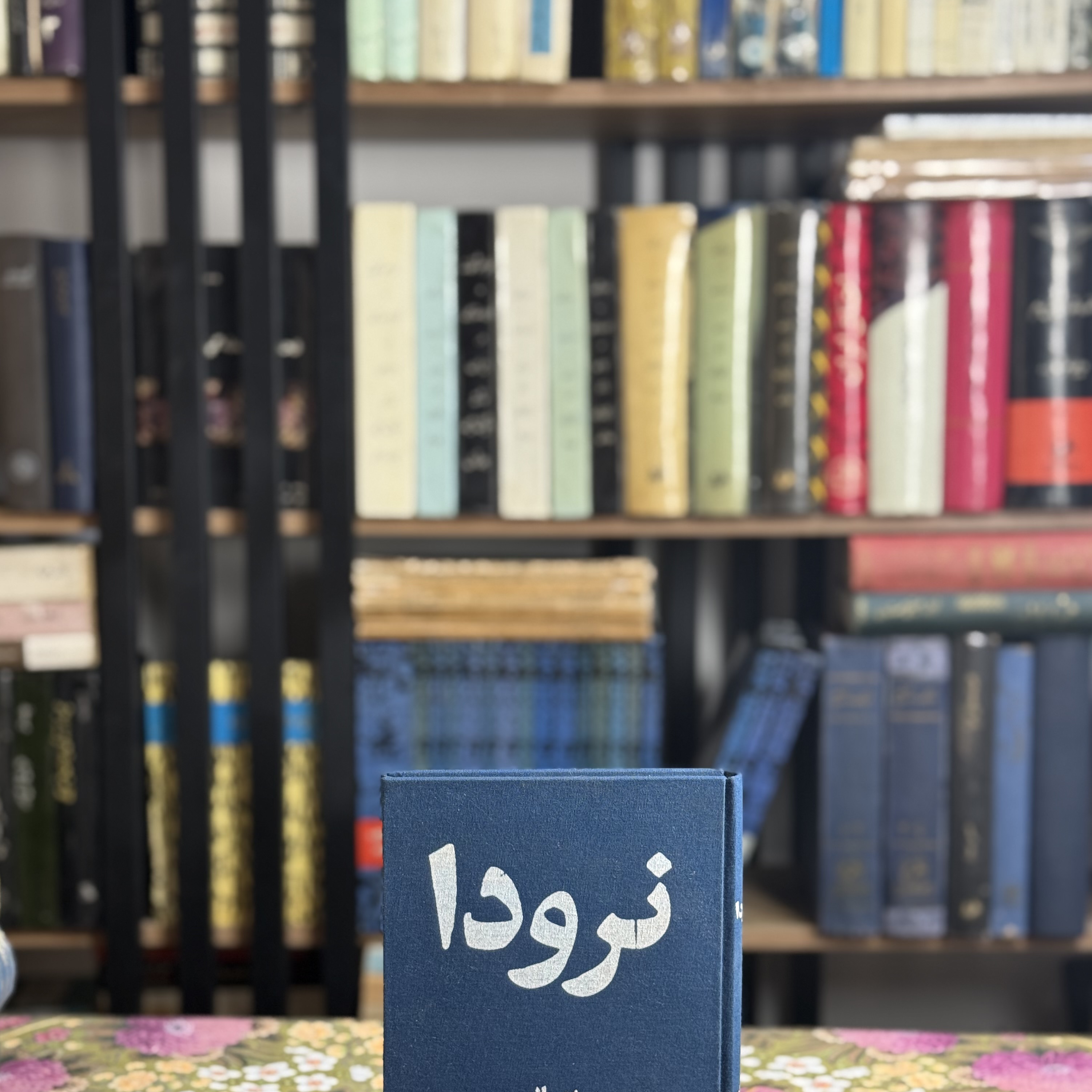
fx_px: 2034
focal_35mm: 57
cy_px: 623
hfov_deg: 30.0
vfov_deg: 30.0
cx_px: 544
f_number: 1.78
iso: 125
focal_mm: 6.76
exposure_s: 1/50
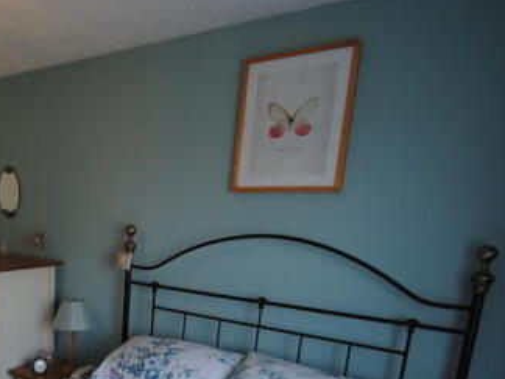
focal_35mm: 32
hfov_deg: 51.5
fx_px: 466
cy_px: 325
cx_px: 69
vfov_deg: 41.4
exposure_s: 1/40
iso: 200
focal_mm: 11
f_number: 3.5
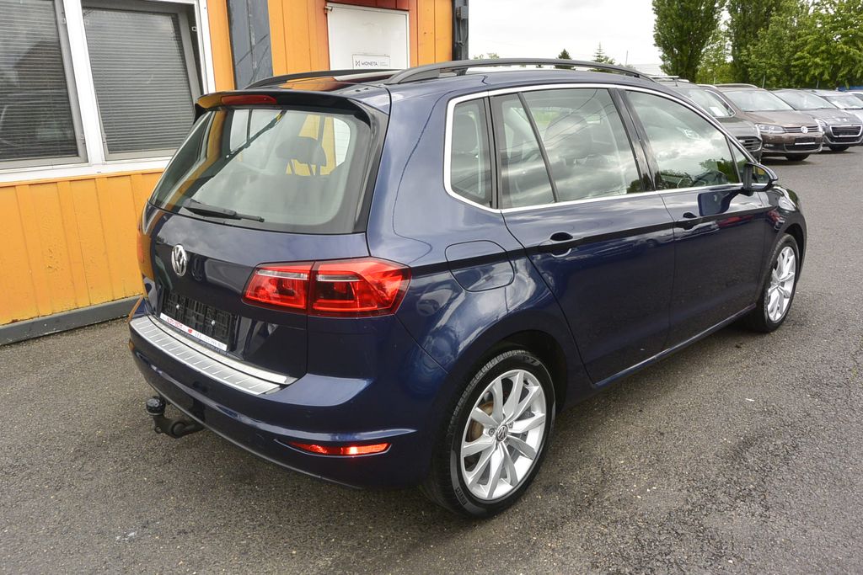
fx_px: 647
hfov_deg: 67.4
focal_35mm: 27
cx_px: 432
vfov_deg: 47.9
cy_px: 288
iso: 160
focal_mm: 10
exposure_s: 1/250
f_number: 6.3
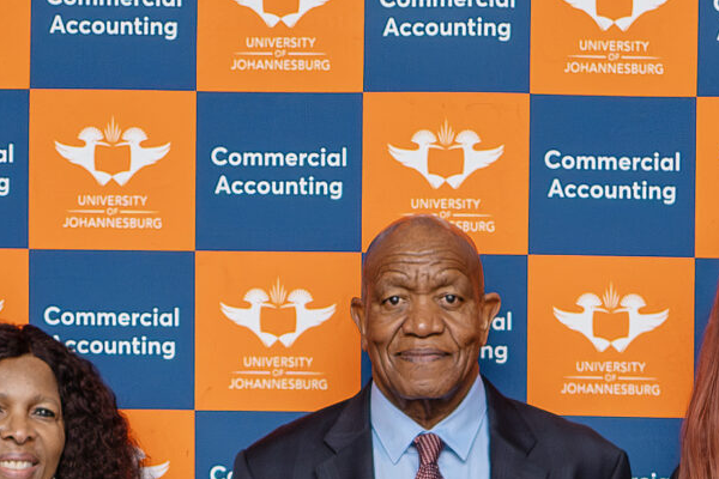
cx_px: 352
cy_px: 675
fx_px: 4433
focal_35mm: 222
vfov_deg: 6.1
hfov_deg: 9.3
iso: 400
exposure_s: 1/200
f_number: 1.8
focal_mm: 35
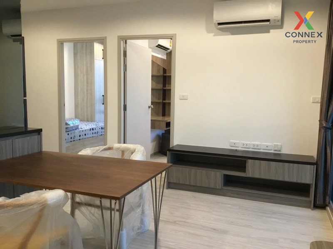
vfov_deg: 45.4
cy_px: 124
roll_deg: +0.0
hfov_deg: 58.4
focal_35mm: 31
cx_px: 166
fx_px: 298
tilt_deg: -7.6
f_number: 2.4
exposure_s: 1/33
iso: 250
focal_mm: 3.3
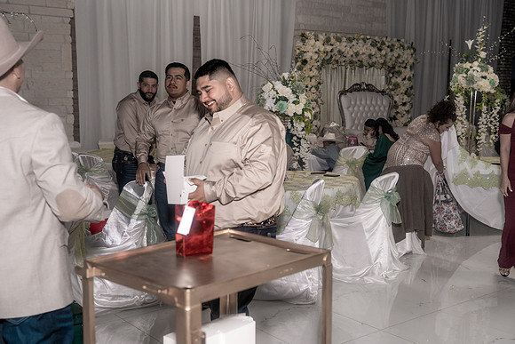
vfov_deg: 31.2
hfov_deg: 45.4
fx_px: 615
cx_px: 258
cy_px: 172
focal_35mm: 43
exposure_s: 1/250
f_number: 4
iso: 2000
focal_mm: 43
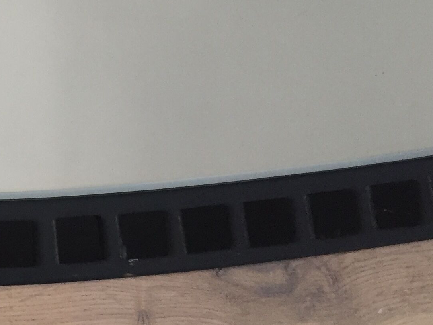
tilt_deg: -84.2
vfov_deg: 17.0
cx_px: -114
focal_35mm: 87
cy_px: 134
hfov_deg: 20.7
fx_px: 1088
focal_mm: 4.15
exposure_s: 1/33
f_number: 2.2
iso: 64
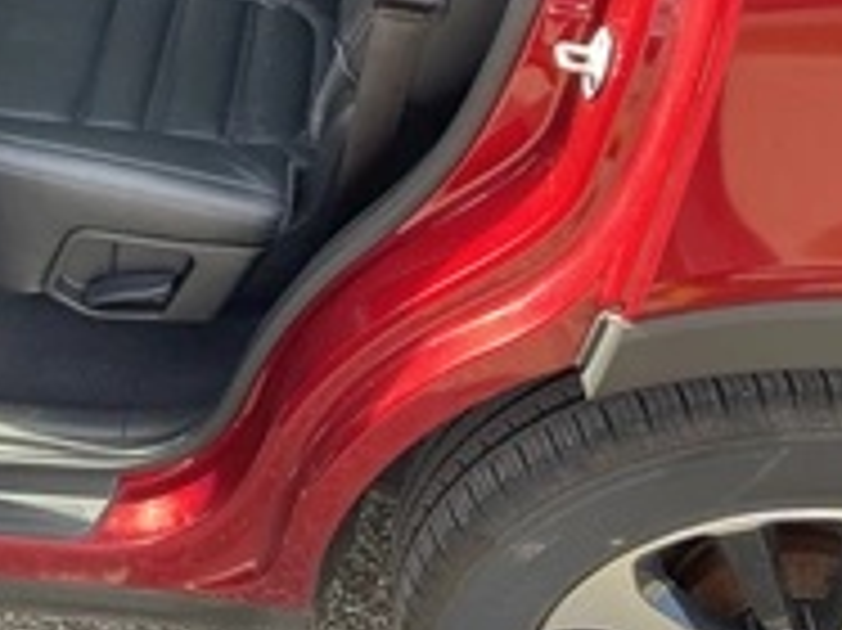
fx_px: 1507
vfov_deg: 22.7
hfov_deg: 30.3
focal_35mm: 62
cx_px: 144
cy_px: -4
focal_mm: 3
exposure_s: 1/122
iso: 32
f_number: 1.8
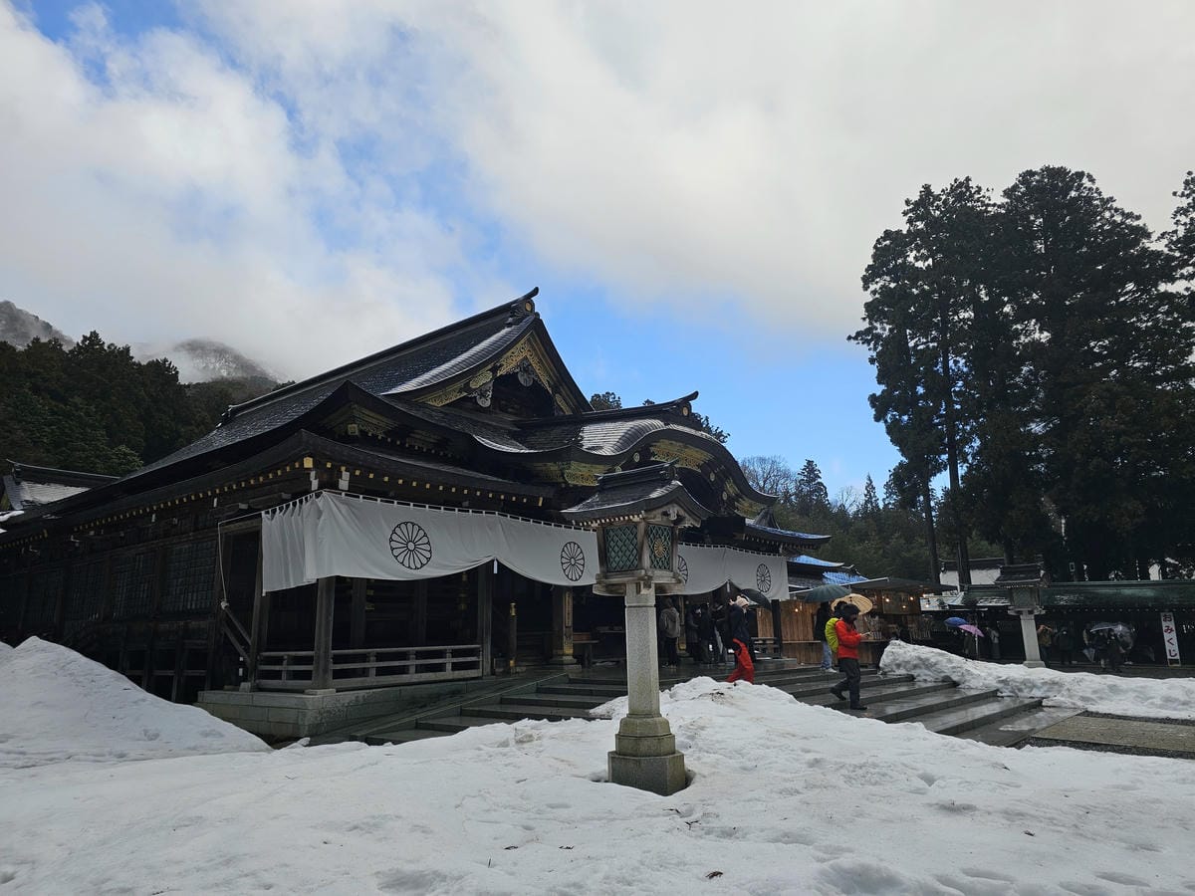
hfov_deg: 73.9
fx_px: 794
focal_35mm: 23
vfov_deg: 58.9
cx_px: 598
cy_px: 448
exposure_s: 1/462
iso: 10
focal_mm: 6.3
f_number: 1.7
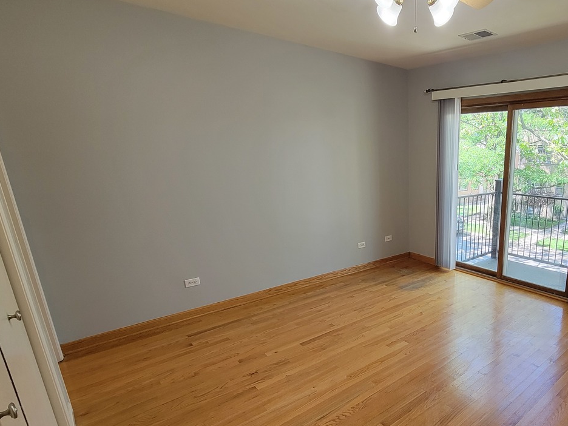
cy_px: 255
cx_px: 434
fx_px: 328
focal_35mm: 20
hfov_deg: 75.1
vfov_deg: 65.4
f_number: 2.2
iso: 125
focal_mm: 2.2
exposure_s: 1/60
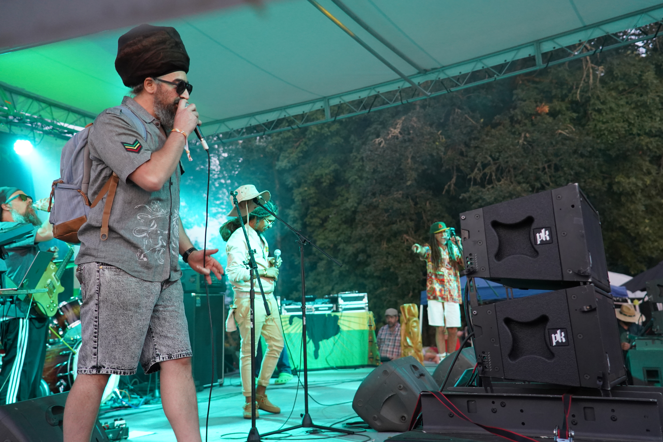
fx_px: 810
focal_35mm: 44
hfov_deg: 44.5
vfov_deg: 30.5
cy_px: 221
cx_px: 332
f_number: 4
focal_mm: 44
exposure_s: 1/160
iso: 3200
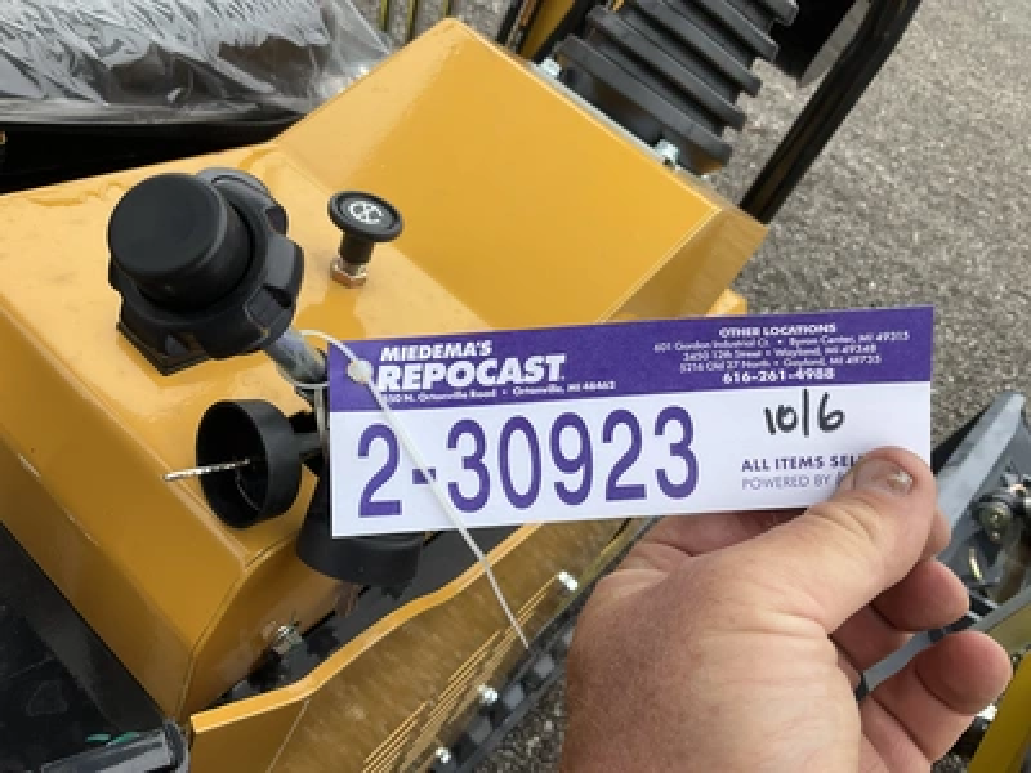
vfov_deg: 48.2
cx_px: 516
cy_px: 386
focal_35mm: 29
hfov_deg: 61.7
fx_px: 864
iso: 25
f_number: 1.8
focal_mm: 3
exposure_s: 1/442
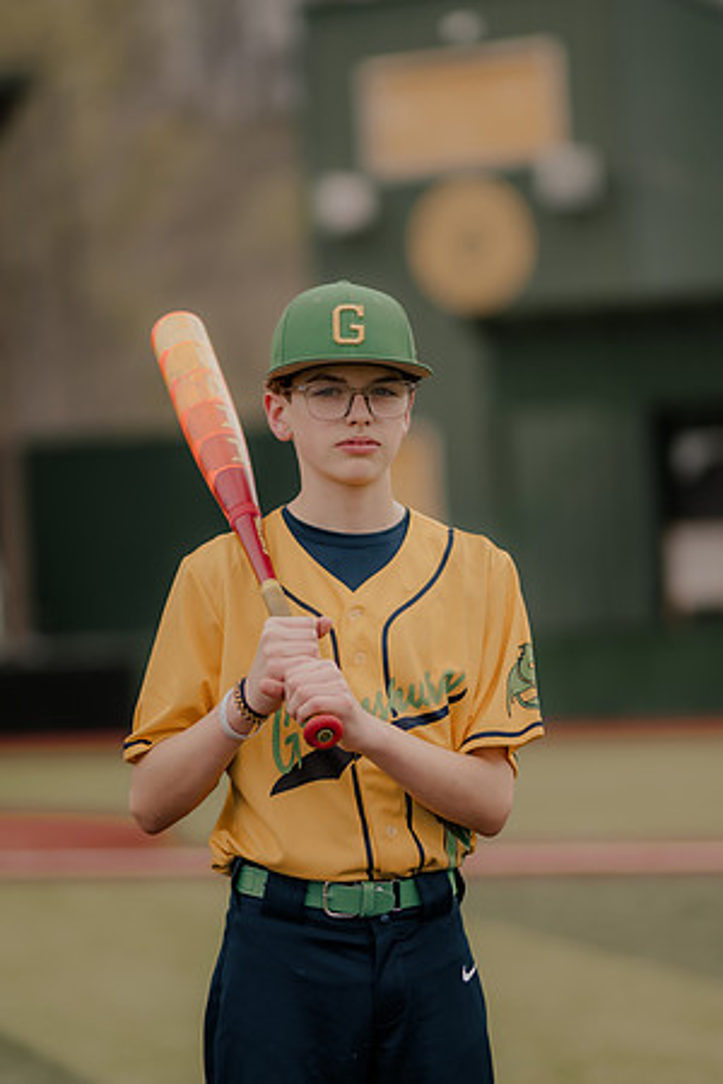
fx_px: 3826
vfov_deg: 16.1
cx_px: 362
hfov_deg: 10.8
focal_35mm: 127
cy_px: 542
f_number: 1.4
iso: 125
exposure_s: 1/1250
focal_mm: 85
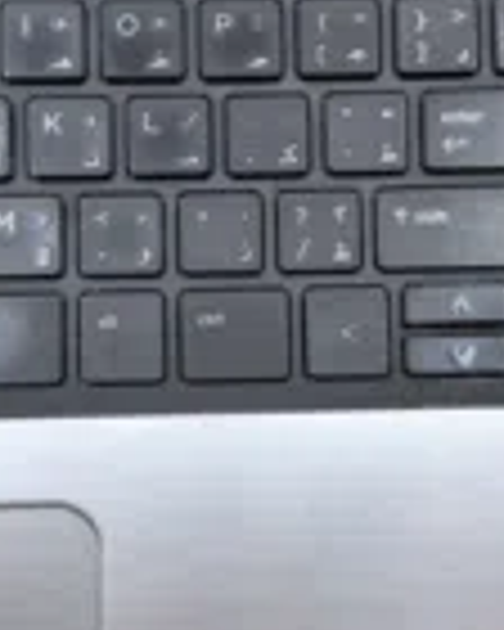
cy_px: 346
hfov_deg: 22.8
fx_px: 1249
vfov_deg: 28.3
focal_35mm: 67
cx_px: 315
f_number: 1.78
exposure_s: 1/121
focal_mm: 6.76
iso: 125
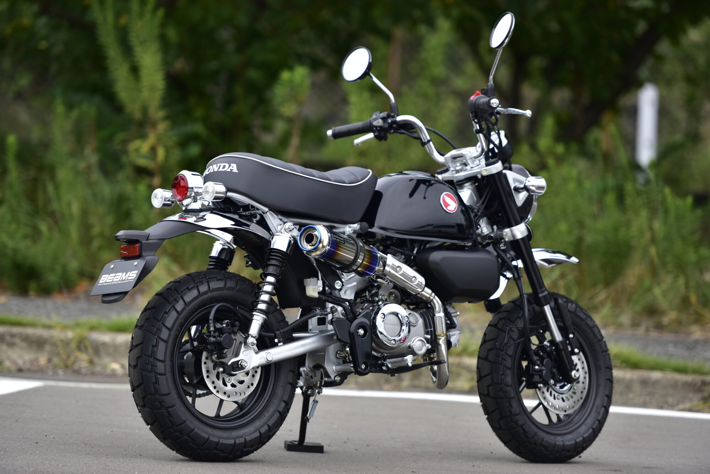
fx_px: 3255
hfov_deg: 12.4
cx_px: 355
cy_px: 237
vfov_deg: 8.3
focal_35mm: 165
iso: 250
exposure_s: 1/2000
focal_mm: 165
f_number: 2.8
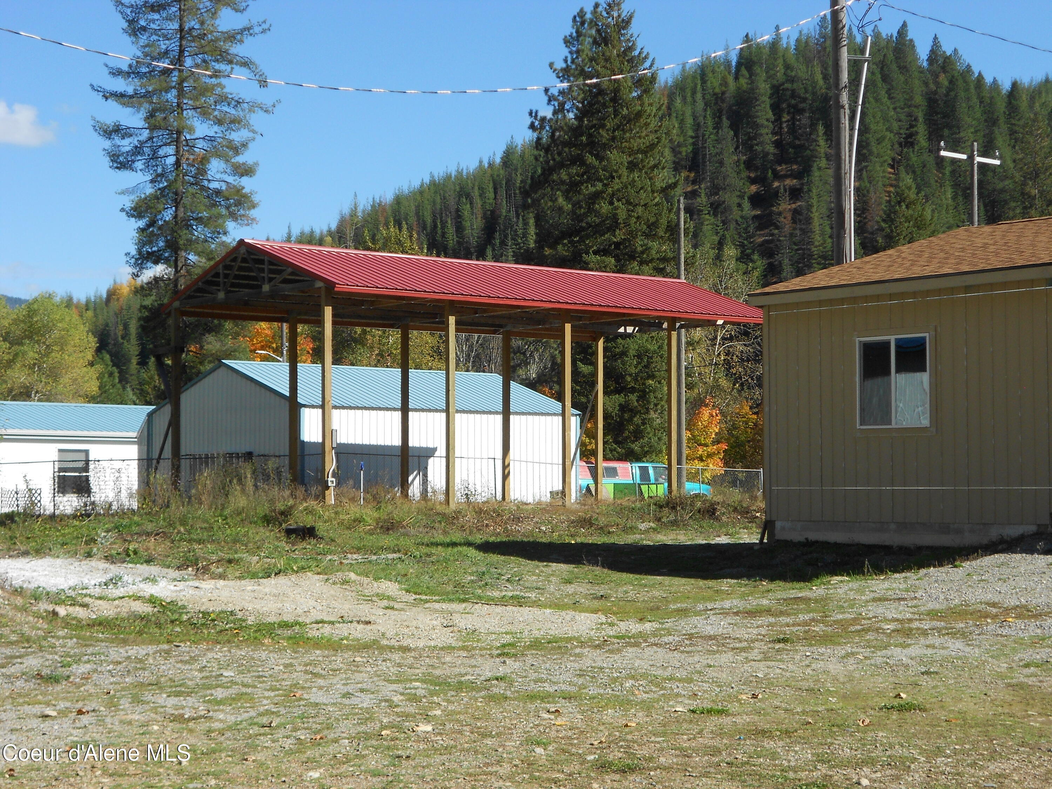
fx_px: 2006
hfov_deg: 29.4
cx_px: 526
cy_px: 394
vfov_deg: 22.3
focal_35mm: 66
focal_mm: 11.6
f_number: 5.3
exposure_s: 1/400
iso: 80
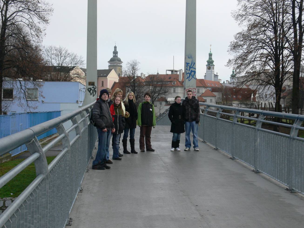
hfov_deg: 33.8
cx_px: 152
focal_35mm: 57
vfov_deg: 25.7
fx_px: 500
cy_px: 114
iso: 100
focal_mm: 12
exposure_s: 1/200
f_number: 5.6
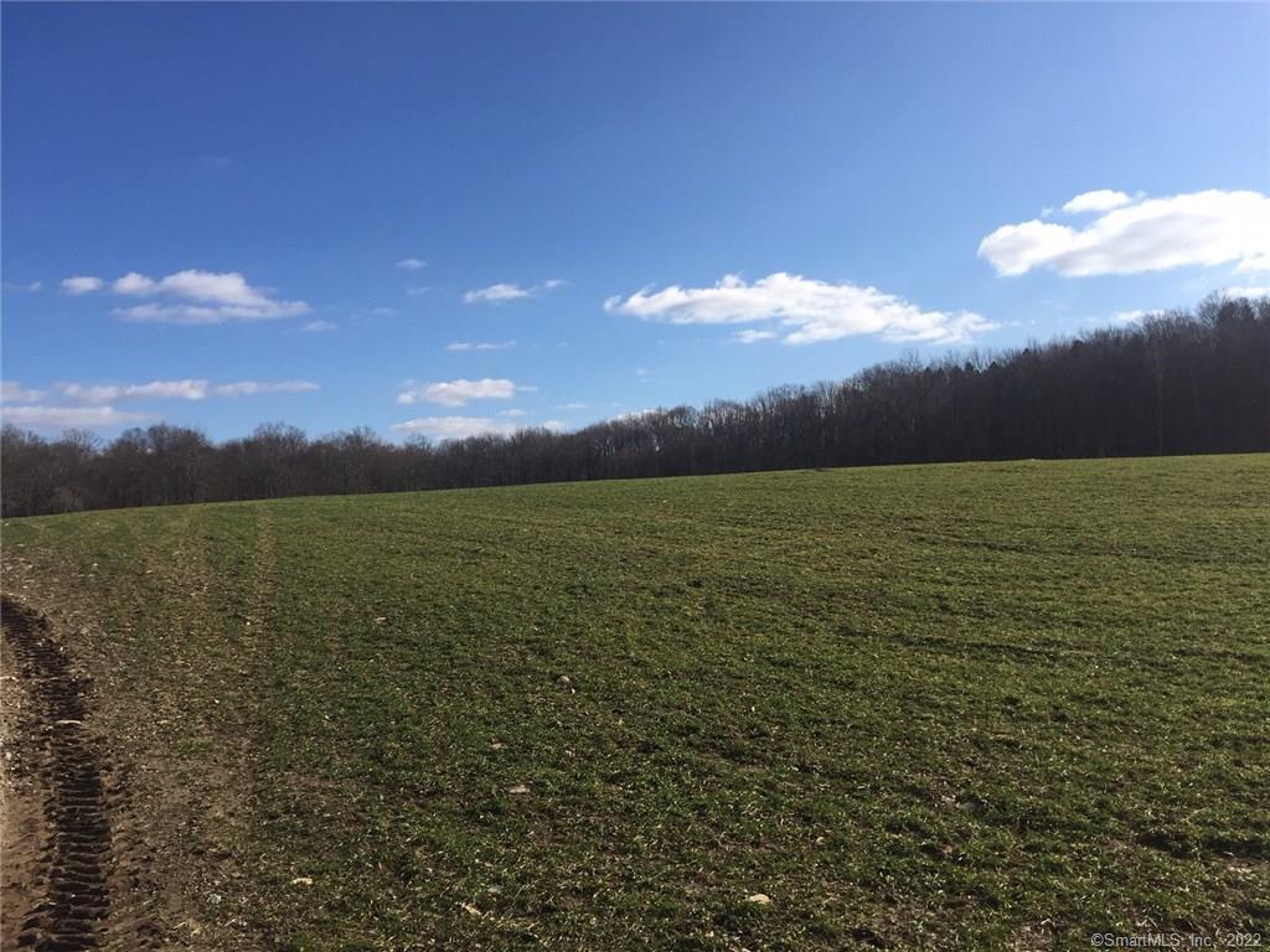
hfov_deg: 61.7
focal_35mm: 29
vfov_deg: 48.2
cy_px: 476
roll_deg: +0.6
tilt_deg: +0.8
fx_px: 1064
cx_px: 635
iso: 32
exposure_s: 1/2326
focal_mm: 4.15
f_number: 2.2
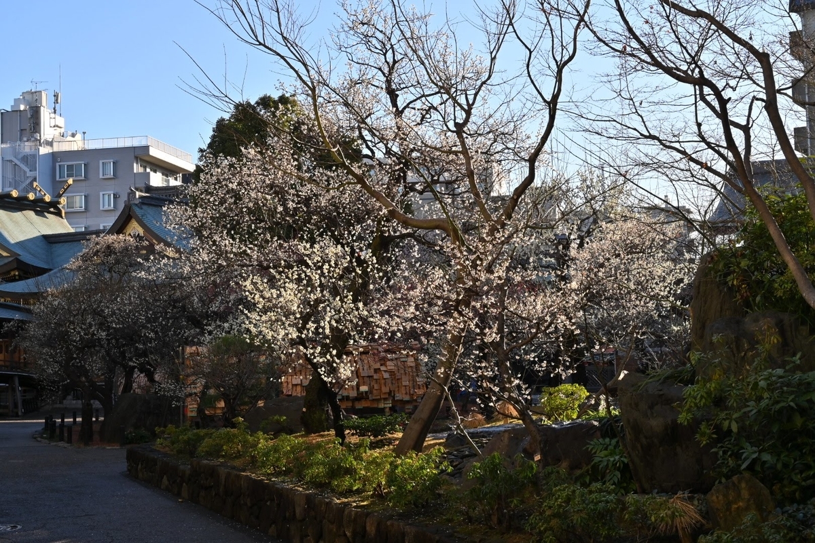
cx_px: 408
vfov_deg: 27.5
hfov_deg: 40.3
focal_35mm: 49
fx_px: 1109
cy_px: 272
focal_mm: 49
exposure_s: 1/200
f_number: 11
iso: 200
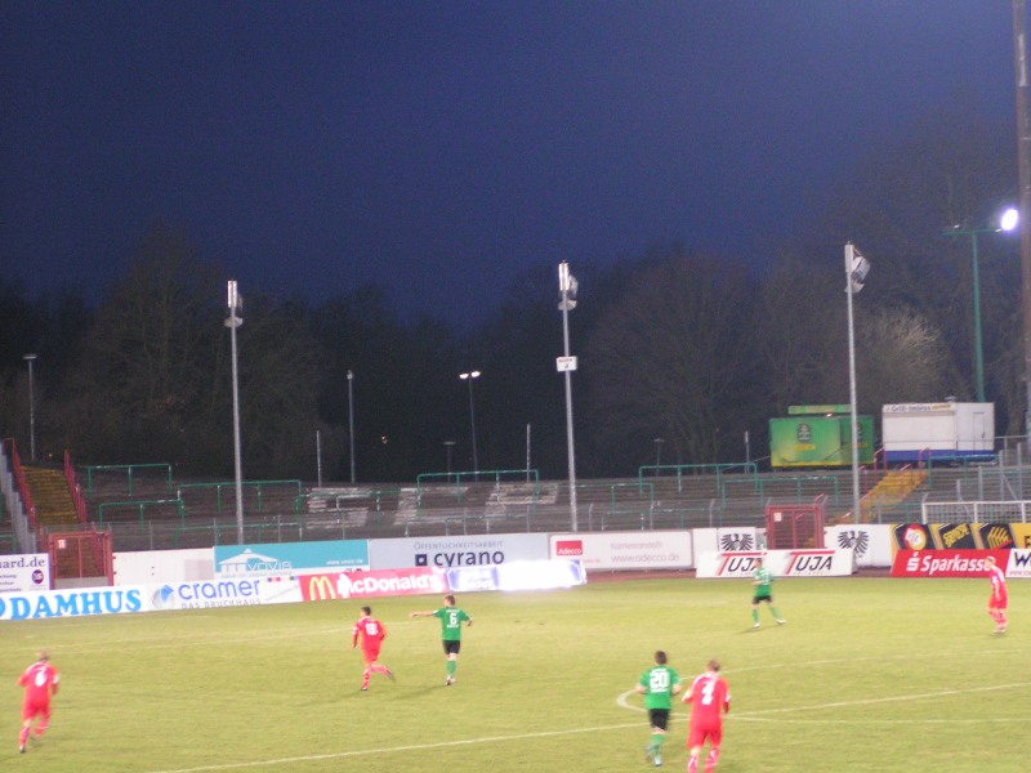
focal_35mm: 119
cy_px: 386
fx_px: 3544
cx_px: 516
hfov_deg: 16.6
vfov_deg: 12.5
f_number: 3.5
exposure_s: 1/15
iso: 200
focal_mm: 18.2
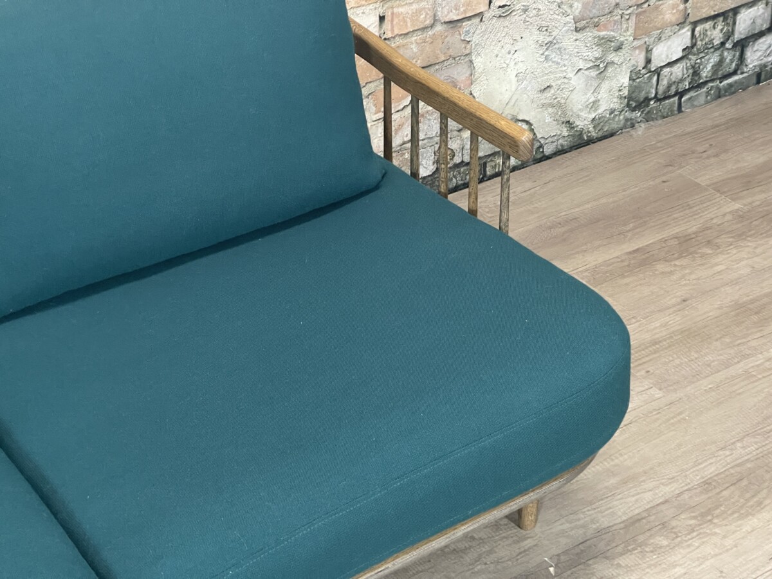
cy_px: 290
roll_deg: +2.2
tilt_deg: -34.0
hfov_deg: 30.3
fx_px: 1427
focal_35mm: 64
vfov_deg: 22.9
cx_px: 386
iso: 400
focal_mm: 7.5
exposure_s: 1/50
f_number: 2.2
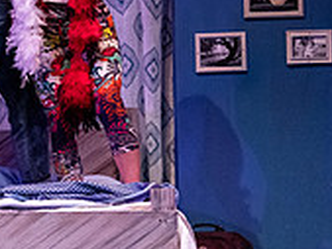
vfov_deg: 3.6
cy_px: 17
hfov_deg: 4.8
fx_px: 3964
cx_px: 84
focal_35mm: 413
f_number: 3.2
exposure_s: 1/400
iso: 4000
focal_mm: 125
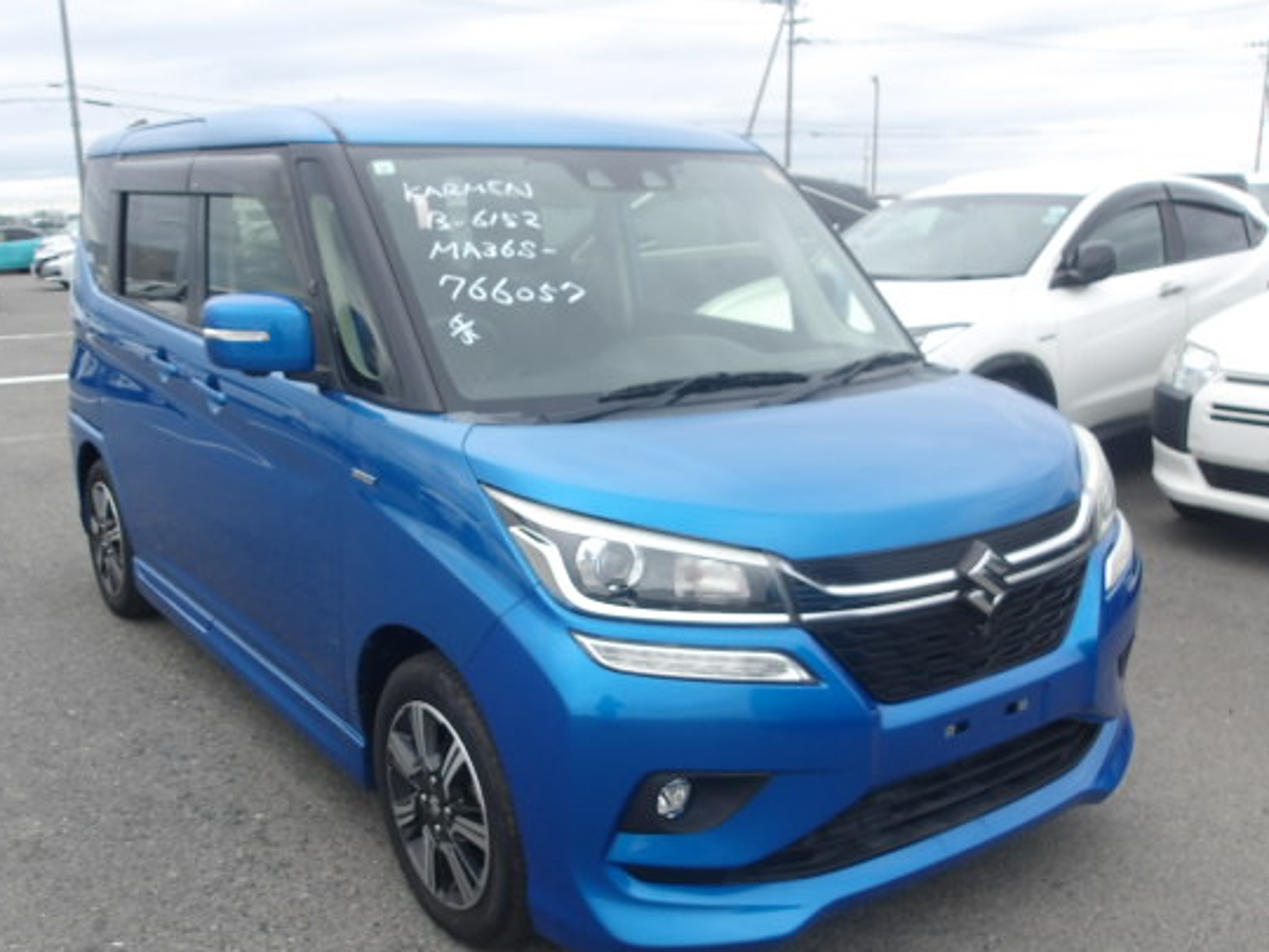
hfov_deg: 56.7
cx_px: 571
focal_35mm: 32
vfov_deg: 44.1
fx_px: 1173
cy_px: 541
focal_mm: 4.9
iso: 114
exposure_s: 1/60
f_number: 10.4
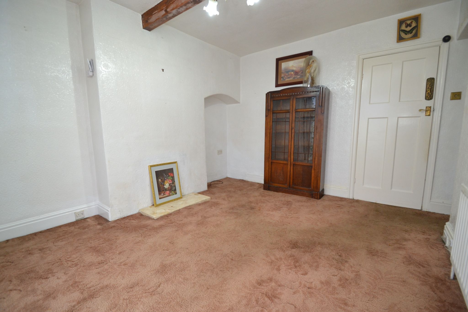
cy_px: 156
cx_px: 234
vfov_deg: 77.3
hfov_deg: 100.4
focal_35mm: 15
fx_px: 195
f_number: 3.5
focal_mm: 10
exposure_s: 1/60
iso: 1100
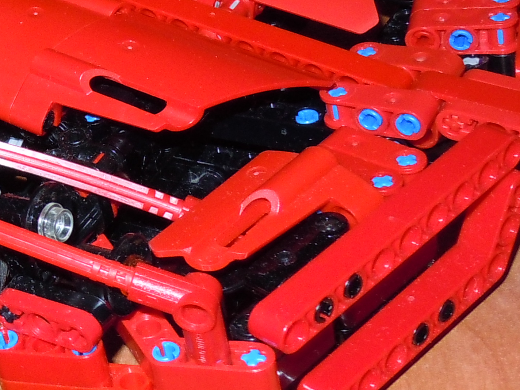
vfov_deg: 16.0
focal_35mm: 91
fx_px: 1367
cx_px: -172
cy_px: 30
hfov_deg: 19.7
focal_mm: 5.4
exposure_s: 1/30
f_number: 3.5
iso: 200
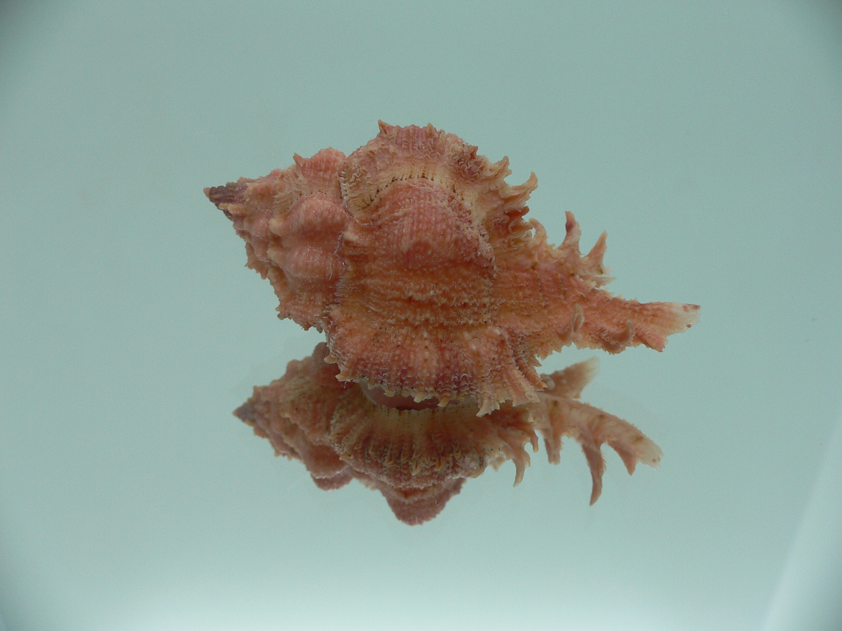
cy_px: 316
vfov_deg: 40.7
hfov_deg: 52.6
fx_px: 851
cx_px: 421
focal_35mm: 35
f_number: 2.8
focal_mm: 4.6
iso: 80
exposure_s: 1/60
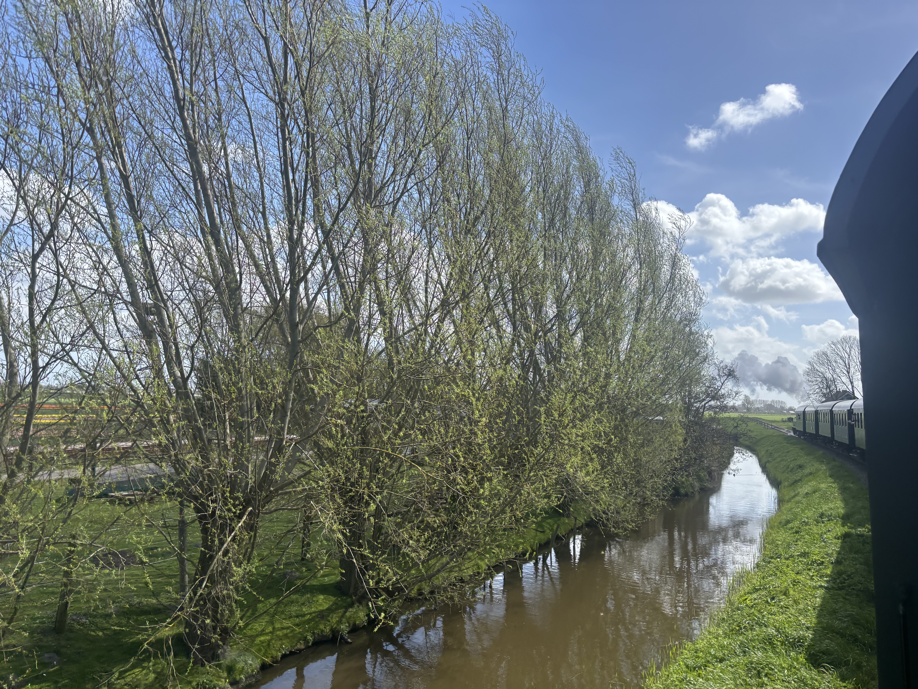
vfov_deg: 53.1
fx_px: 690
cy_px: 344
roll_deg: -0.6
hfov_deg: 67.3
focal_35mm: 26
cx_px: 459
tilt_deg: +4.2
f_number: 1.6
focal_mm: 5.96
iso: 50
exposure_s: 1/2288
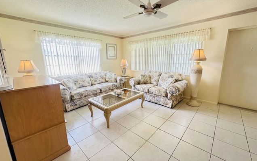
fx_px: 105
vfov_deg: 74.8
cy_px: 80
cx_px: 129
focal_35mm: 15
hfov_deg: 101.4
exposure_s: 1/120
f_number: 2.2
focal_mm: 2.22
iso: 125
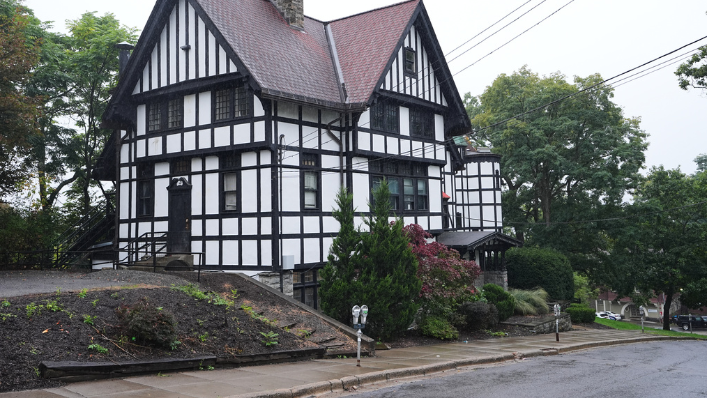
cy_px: 164
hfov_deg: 54.0
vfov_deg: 31.9
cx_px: 354
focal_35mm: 37
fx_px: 694
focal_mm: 35
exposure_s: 1/250
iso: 1000
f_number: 4.5
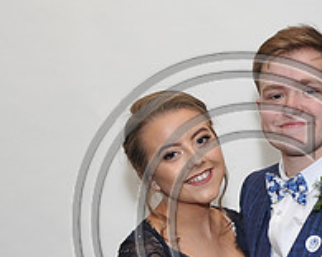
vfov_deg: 13.1
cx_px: 241
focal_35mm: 117
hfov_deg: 16.4
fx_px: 1115
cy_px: 221
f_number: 6.3
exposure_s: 1/60
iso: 800
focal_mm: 42
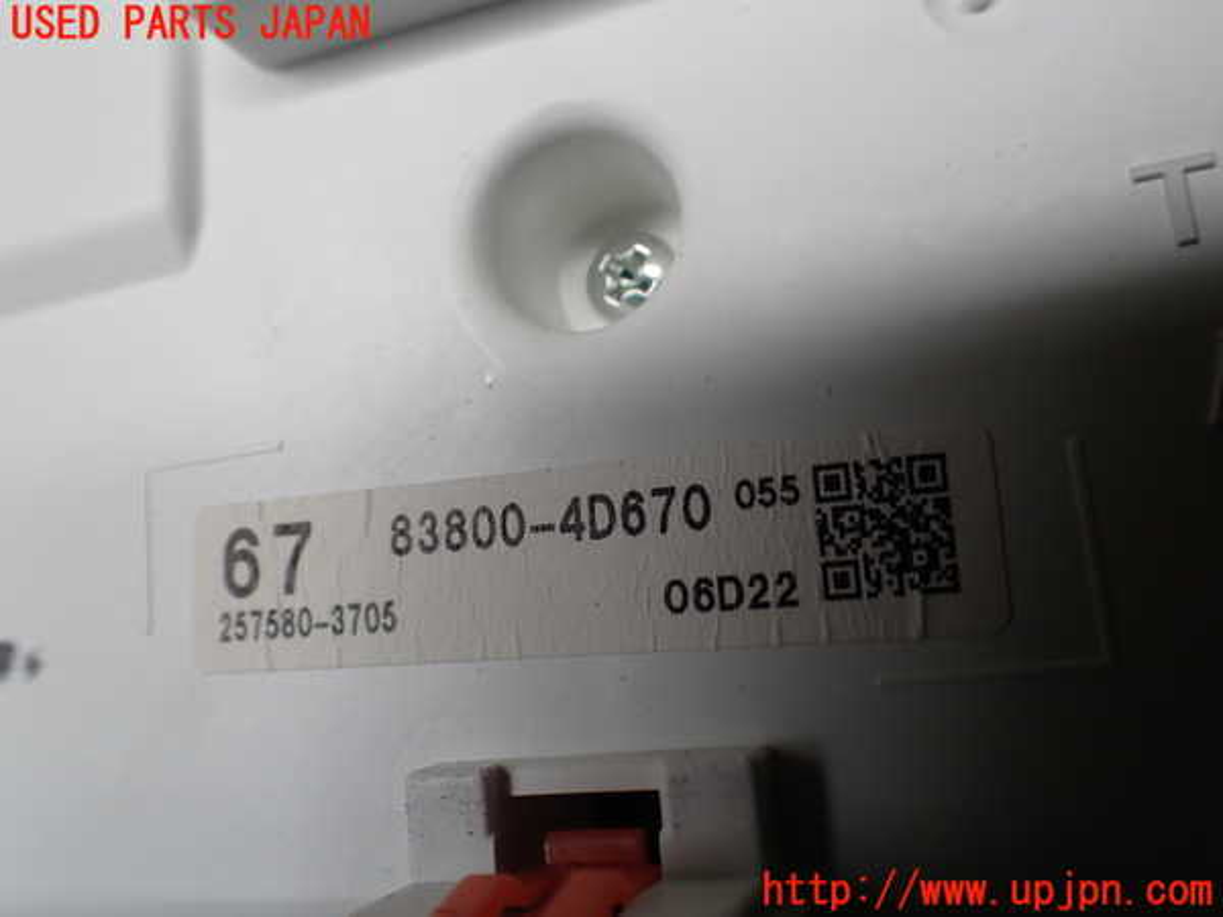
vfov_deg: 46.8
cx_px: 612
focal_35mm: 30
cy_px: 458
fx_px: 1060
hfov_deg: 60.0
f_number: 3.2
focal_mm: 5.4
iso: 100
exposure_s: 1/400
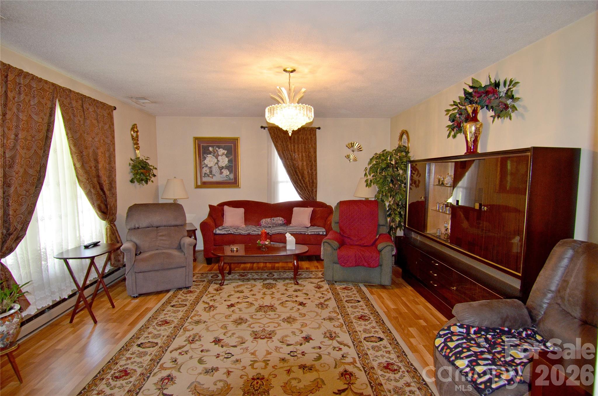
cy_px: 198
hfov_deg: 90.1
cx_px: 299
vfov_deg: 67.1
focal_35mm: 18
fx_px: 298
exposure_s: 1/60
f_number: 4
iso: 800
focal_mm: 12
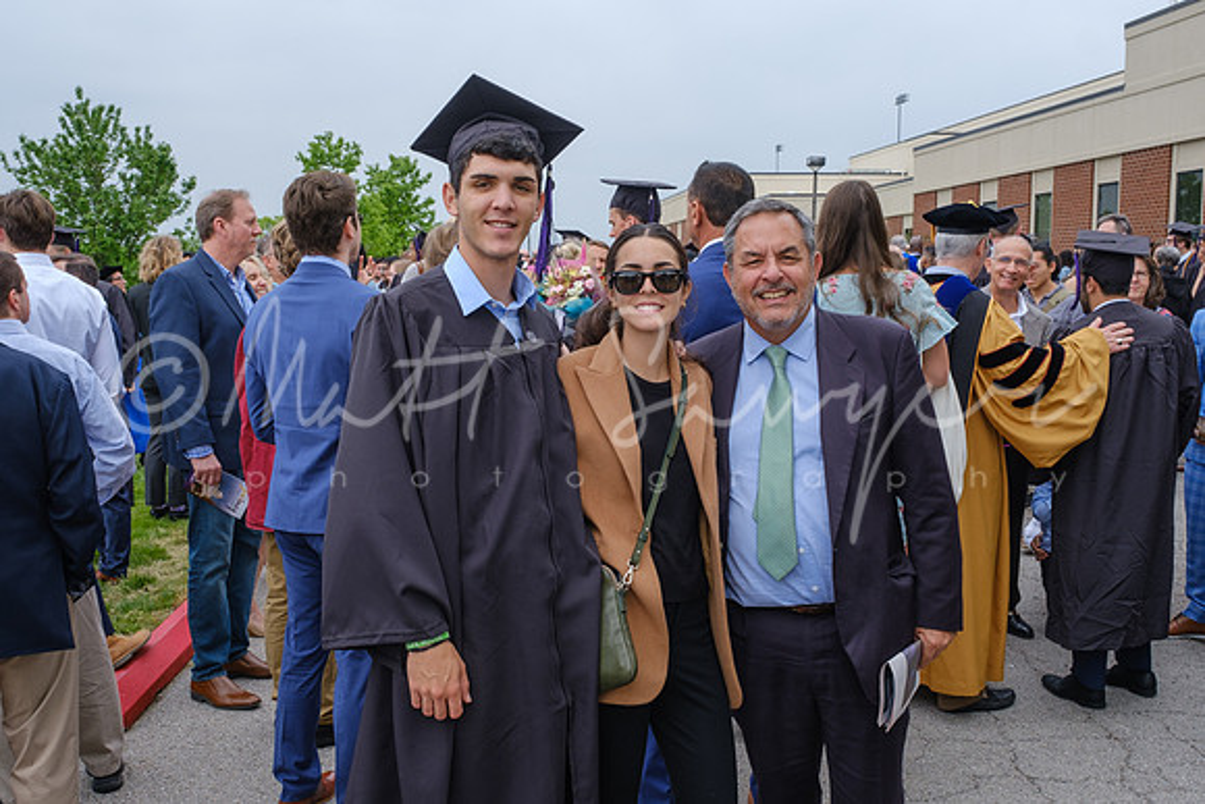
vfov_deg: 40.4
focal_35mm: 33
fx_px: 1091
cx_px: 584
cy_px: 453
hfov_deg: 57.8
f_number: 8
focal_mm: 18.7
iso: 200
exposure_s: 1/125
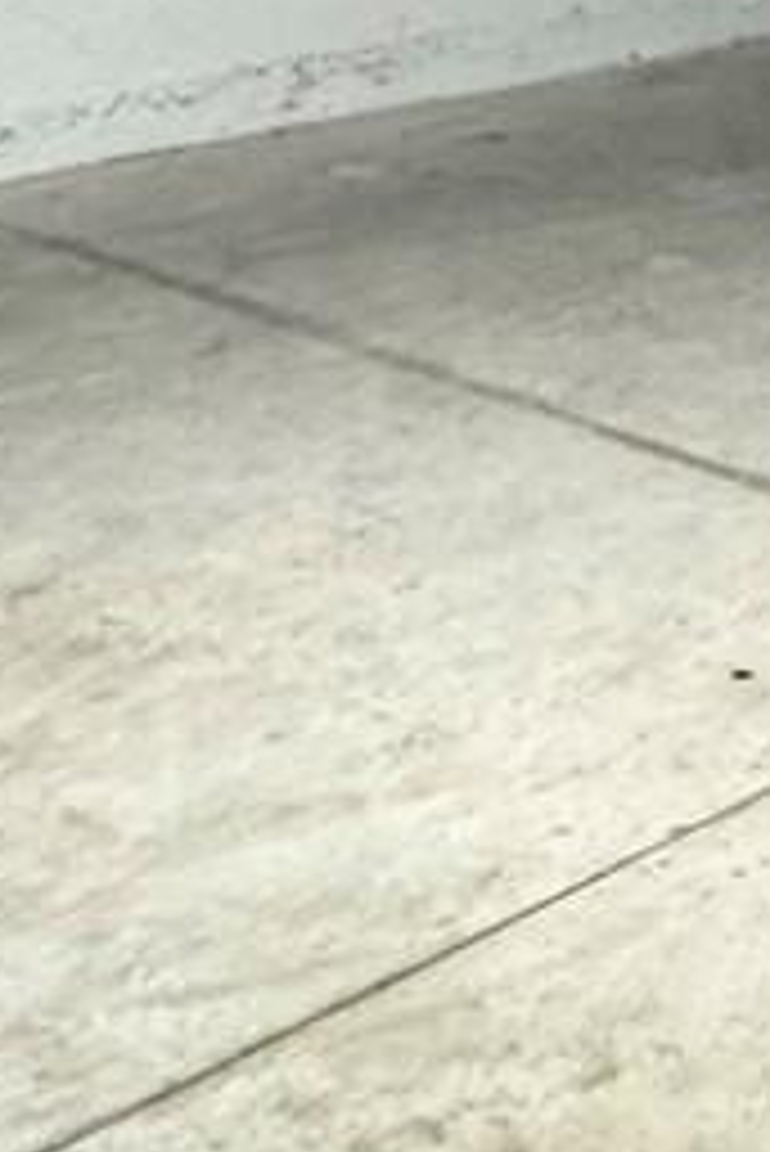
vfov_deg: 19.9
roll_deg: -3.4
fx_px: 2915
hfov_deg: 12.8
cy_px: -490
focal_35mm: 91
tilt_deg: -2.1
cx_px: 1626
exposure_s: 1/60
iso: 500
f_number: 2.2
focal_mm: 2.22
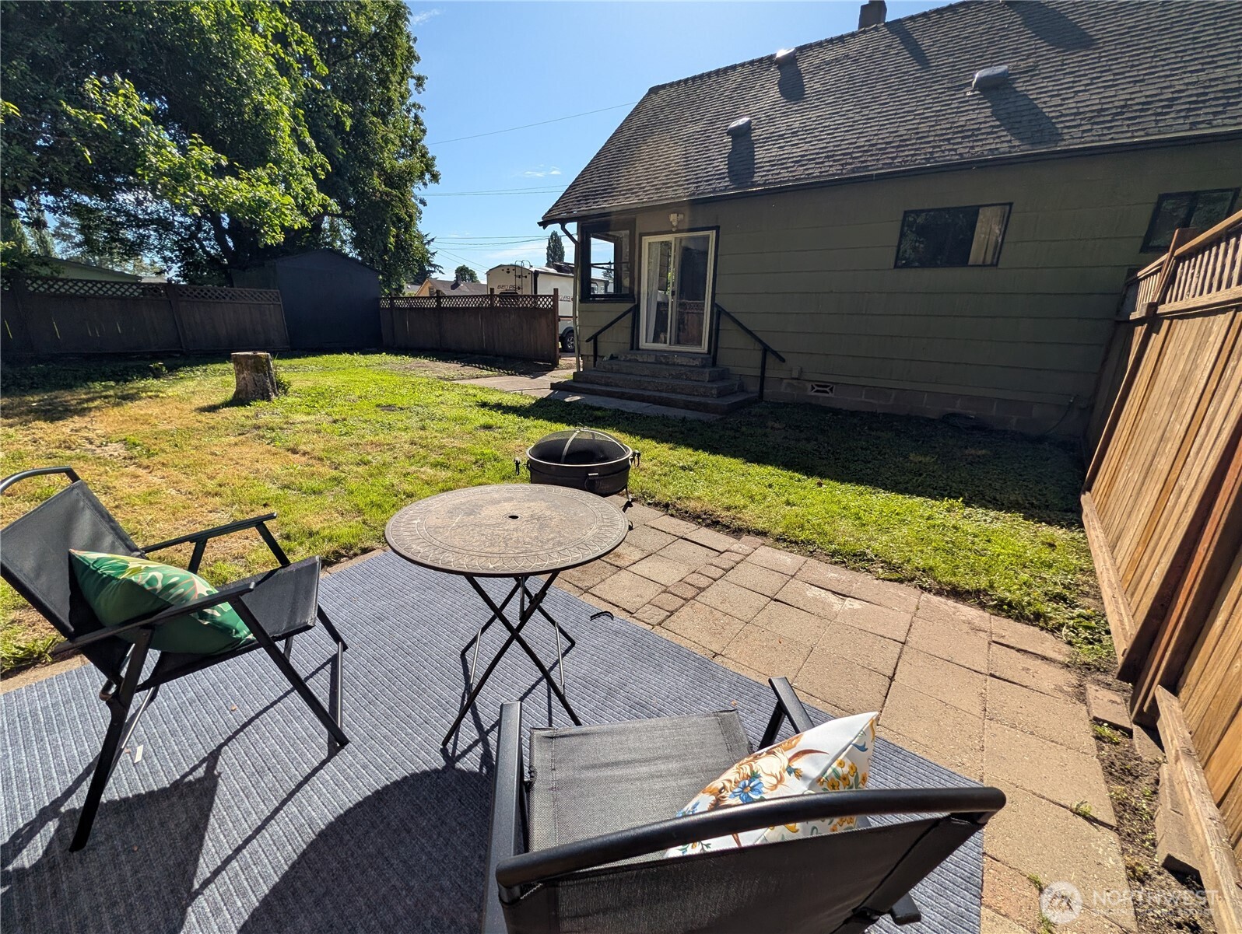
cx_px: 621
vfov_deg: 94.6
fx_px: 431
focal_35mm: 12
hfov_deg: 110.5
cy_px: 467
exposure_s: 1/3436
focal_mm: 2.02
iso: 61
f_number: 1.7
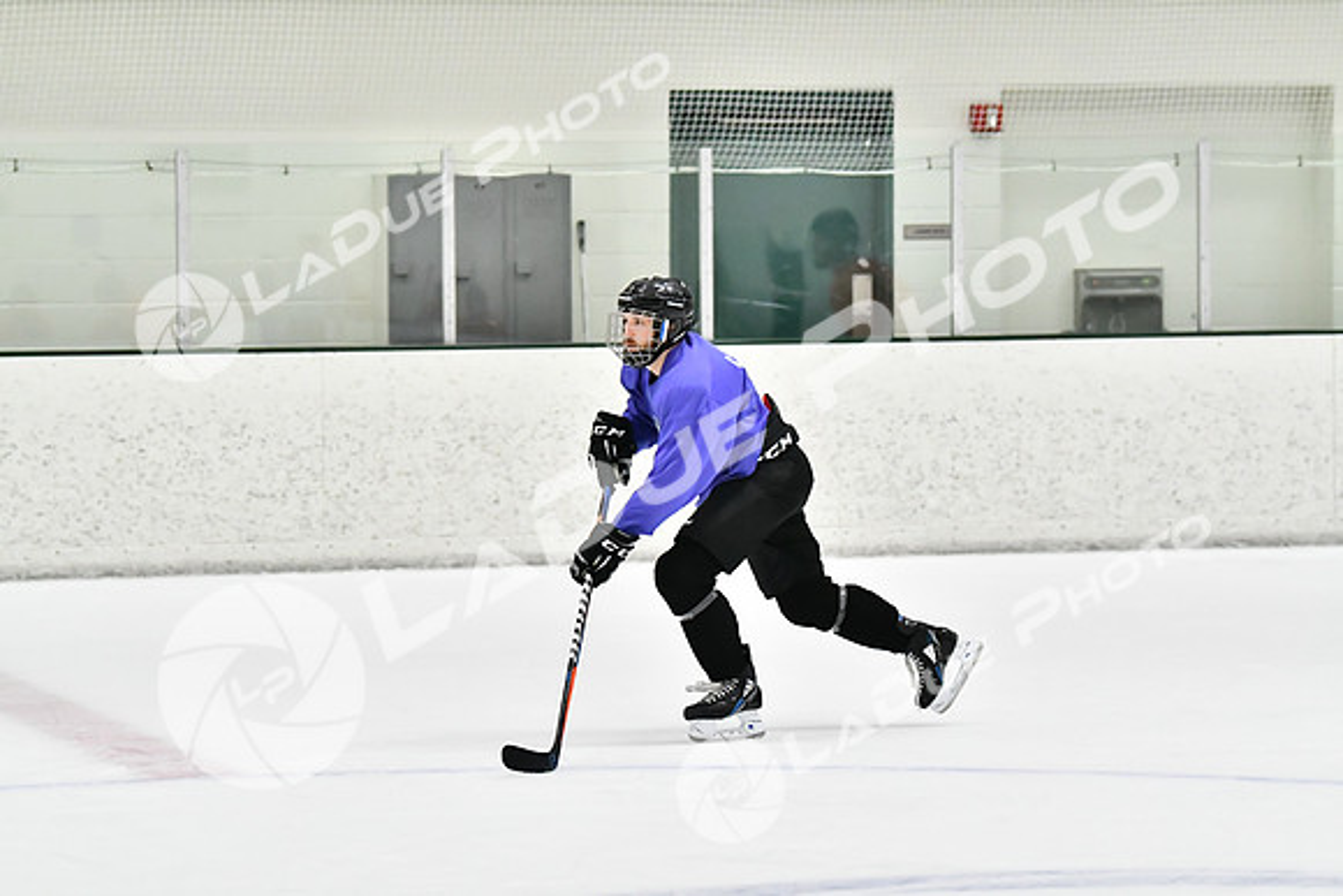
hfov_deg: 13.4
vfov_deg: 9.0
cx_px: 672
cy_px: 448
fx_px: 5709
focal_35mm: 153
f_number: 2.8
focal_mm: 102
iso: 6400
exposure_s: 1/1600
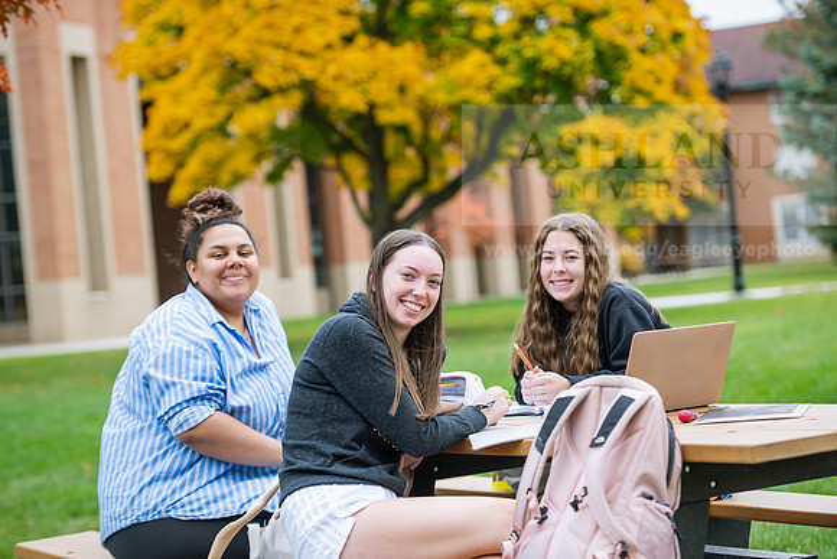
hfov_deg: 21.5
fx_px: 2209
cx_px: 418
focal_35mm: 95
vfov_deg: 14.4
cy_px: 280
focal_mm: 95
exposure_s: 1/320
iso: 160
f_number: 3.5
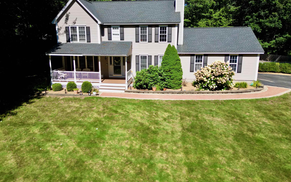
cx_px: 143
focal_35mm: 26
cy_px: 81
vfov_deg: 47.5
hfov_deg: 70.4
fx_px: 206
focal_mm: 6.72
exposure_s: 1/6400
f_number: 1.7
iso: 400
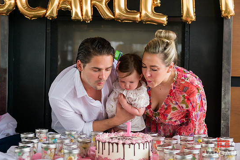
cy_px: 78
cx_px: 124
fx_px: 400
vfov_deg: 22.6
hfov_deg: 33.4
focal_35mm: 60
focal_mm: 56
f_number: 3.2
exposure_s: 1/200
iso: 400
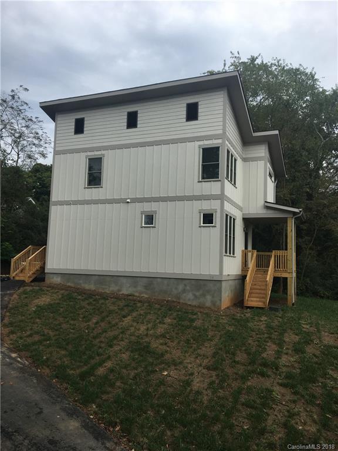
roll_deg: -0.6
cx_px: 169
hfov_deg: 48.2
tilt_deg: +7.0
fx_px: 378
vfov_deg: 61.7
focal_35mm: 29
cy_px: 226
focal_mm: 4.15
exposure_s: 1/1350
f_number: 2.2
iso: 25
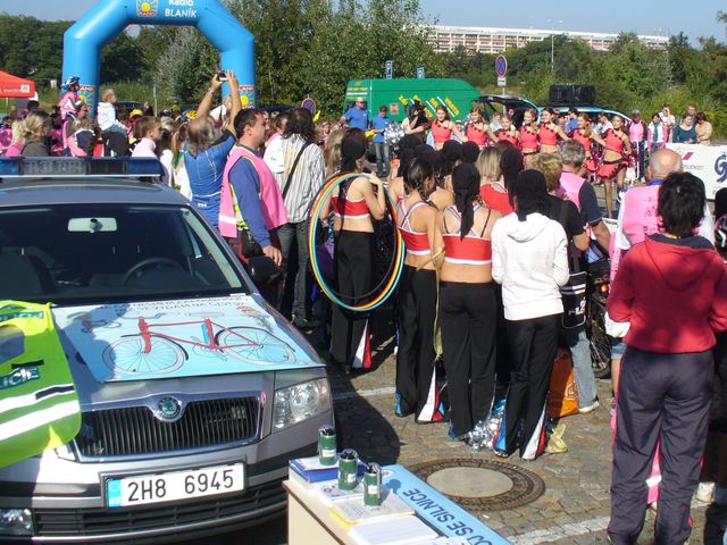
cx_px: 364
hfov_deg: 50.1
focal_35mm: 37
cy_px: 272
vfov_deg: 38.7
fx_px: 777
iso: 80
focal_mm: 6.1
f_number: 5.6
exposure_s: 1/400
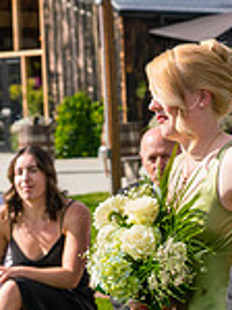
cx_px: 329
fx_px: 1201
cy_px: 179
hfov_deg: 10.7
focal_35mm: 134
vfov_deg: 14.7
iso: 400
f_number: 4
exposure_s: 1/3200
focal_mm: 36
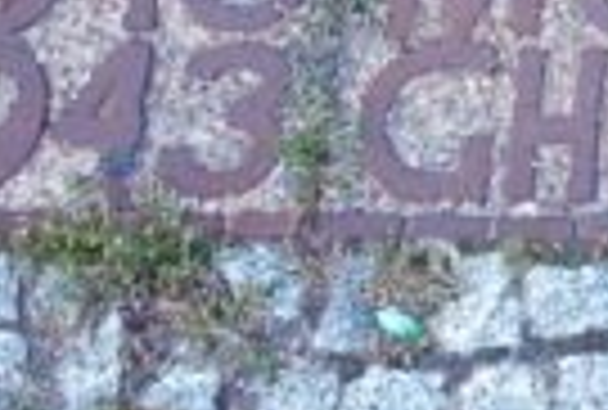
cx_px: 901
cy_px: -47
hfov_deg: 14.4
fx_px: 2254
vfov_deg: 10.3
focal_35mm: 133
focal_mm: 24
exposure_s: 1/60
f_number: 3.8
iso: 100
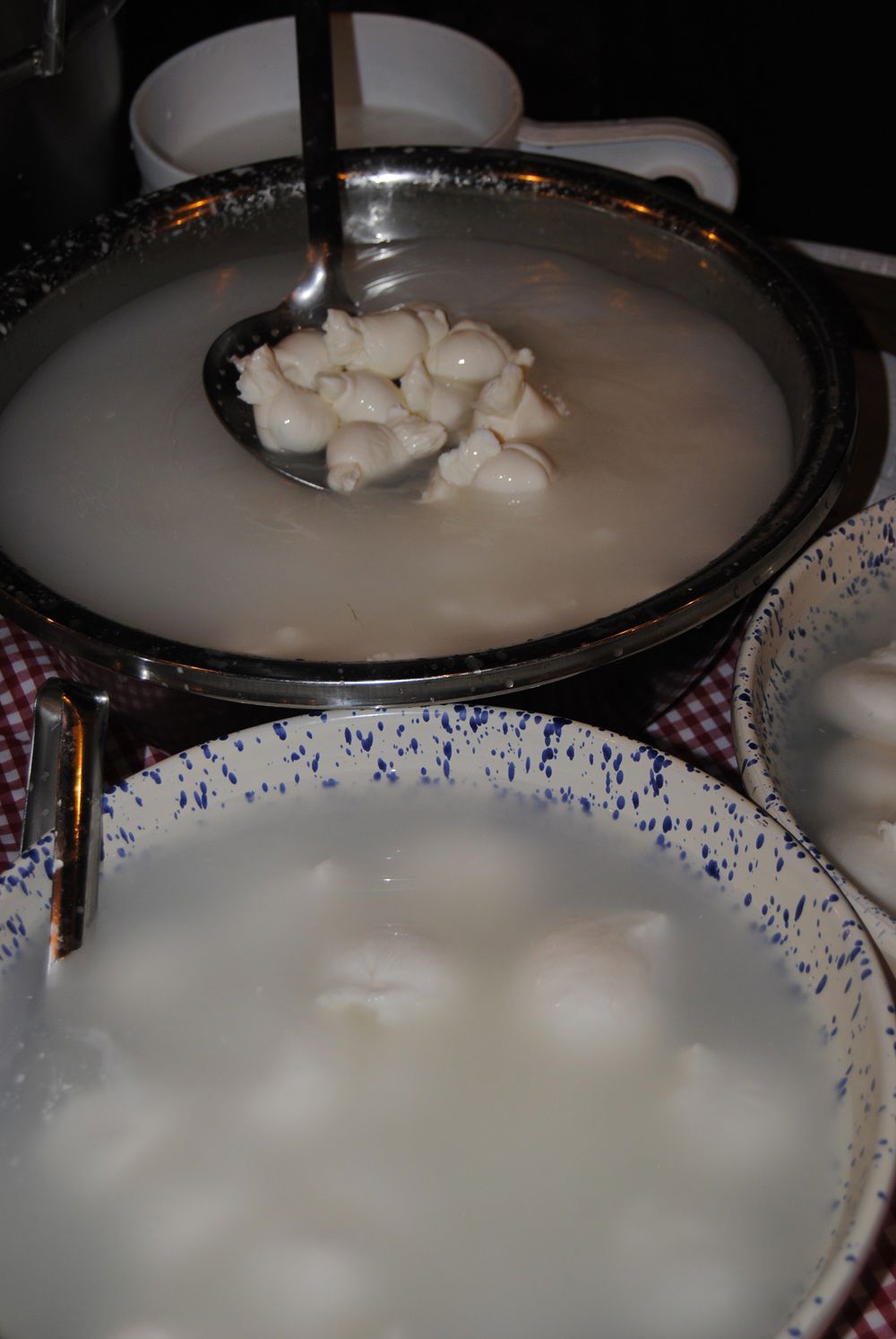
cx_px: 448
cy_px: 670
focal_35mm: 57
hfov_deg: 23.9
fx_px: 2121
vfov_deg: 35.0
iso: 200
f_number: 4.8
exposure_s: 1/60
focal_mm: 38
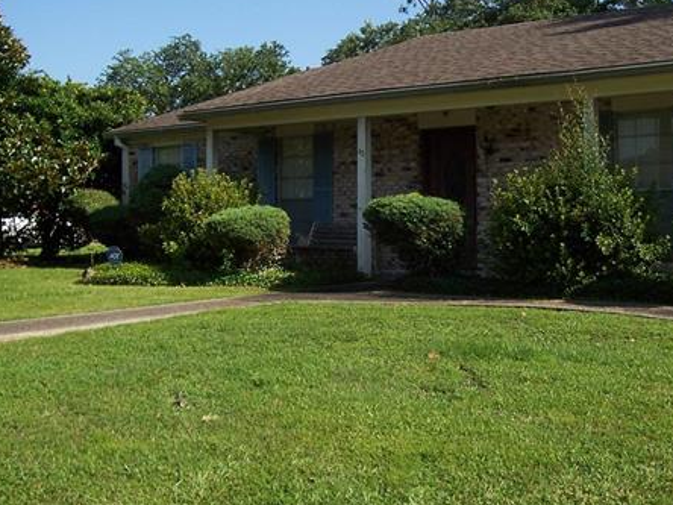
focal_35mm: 49
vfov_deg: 29.5
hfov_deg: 38.7
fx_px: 953
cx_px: 405
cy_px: 173
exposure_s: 1/350
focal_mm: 5.6
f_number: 5.6
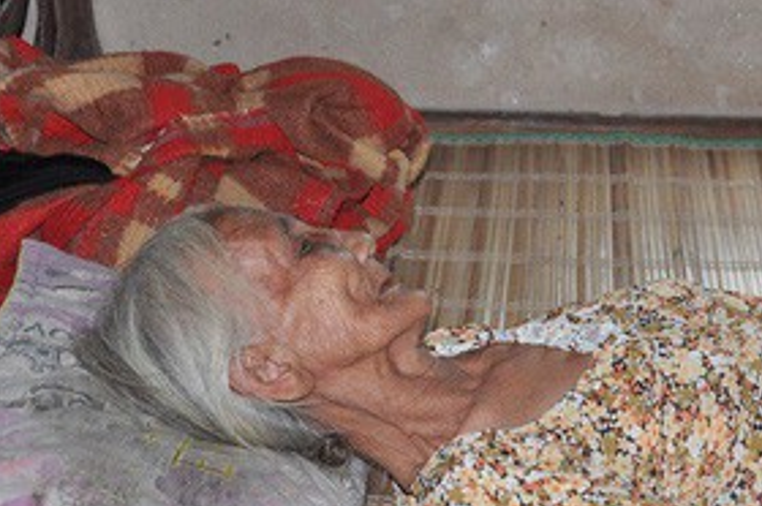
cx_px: 816
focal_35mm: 120
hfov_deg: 16.6
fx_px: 2540
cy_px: 314
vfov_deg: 11.4
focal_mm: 35
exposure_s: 1/60
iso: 640
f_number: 4.5
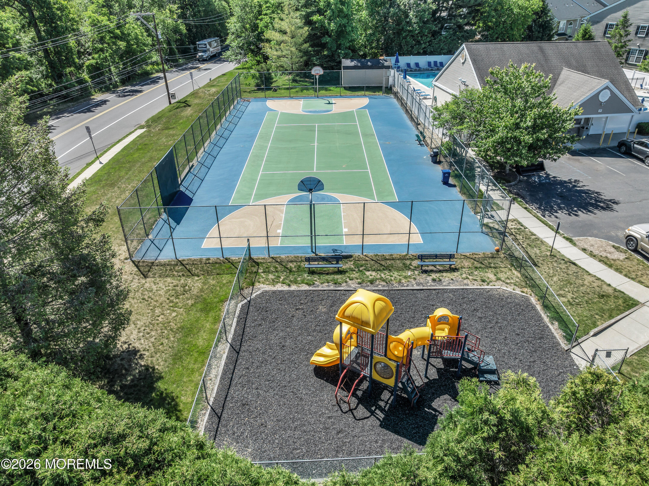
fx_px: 450
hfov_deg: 71.6
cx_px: 324
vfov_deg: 56.8
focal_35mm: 24
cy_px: 243
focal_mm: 12.29
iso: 120
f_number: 2.8
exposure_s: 1/500
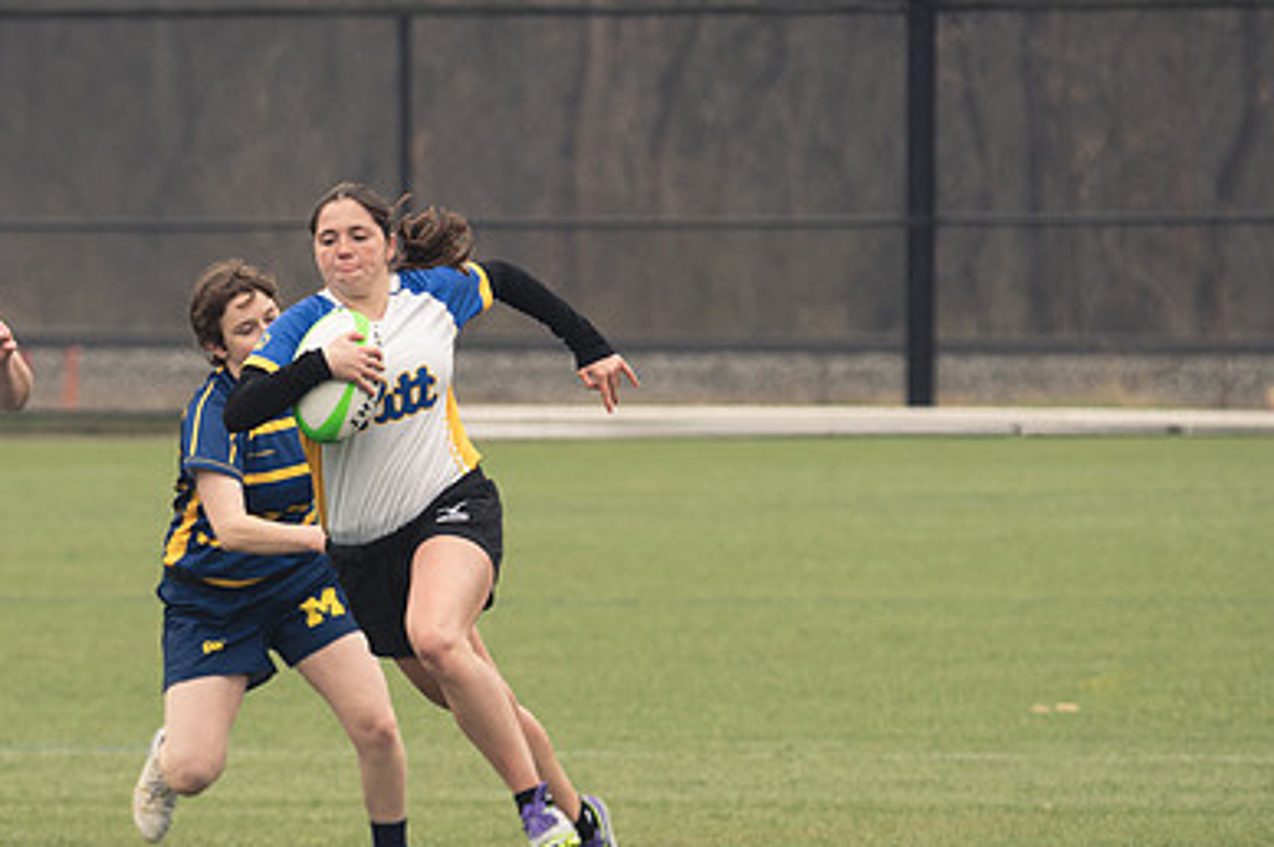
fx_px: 22205
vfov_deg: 2.2
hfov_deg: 3.3
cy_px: 469
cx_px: 394
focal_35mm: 628
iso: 640
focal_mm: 280
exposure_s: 1/800
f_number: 6.3
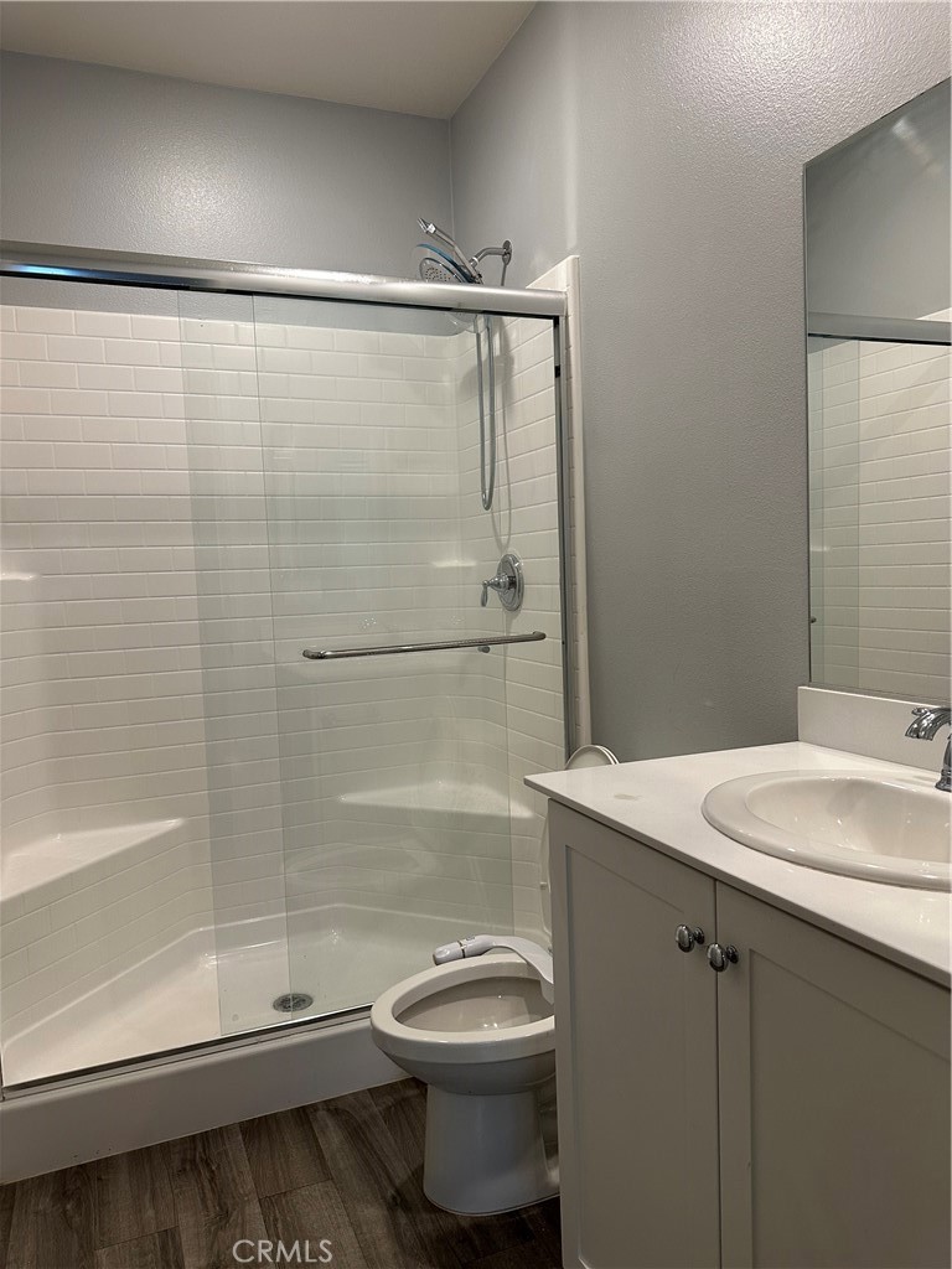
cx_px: 476
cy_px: 634
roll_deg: +1.5
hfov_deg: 56.8
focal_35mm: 24
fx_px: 880
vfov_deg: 71.6
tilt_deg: -4.2
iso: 200
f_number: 1.78
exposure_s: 1/120
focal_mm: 6.86
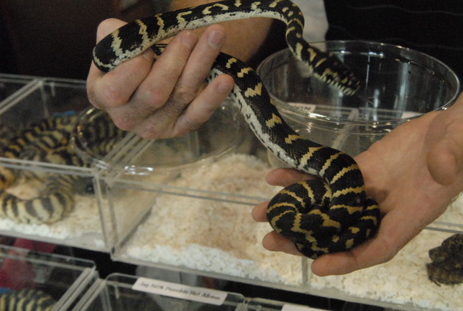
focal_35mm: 60
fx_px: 773
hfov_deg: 33.3
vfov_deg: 22.7
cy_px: 156
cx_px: 232
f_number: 7.1
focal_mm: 40
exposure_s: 1/200
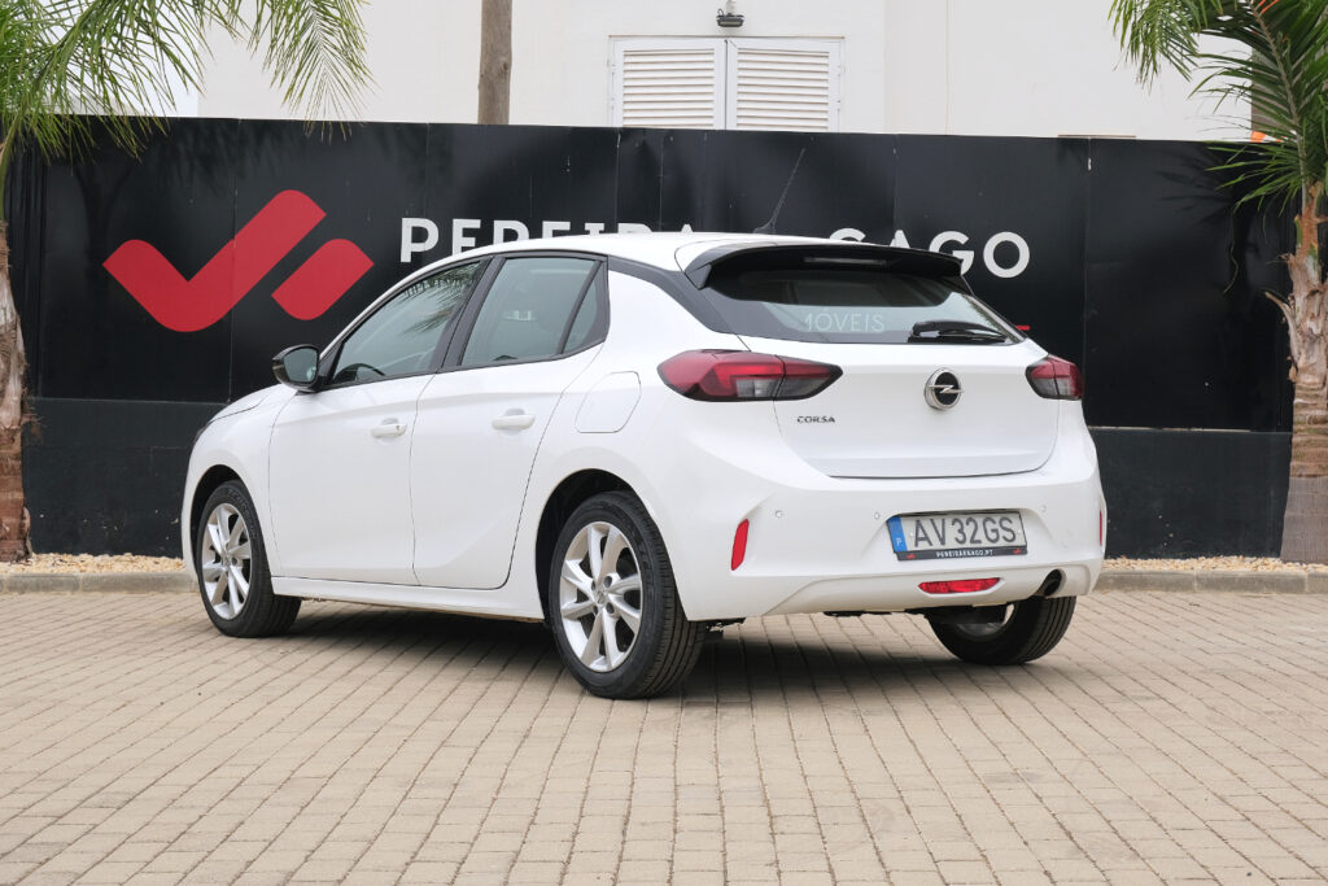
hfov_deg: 31.9
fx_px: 2324
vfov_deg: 21.6
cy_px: 443
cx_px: 664
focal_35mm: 63
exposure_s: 1/400
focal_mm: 42
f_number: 9
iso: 320
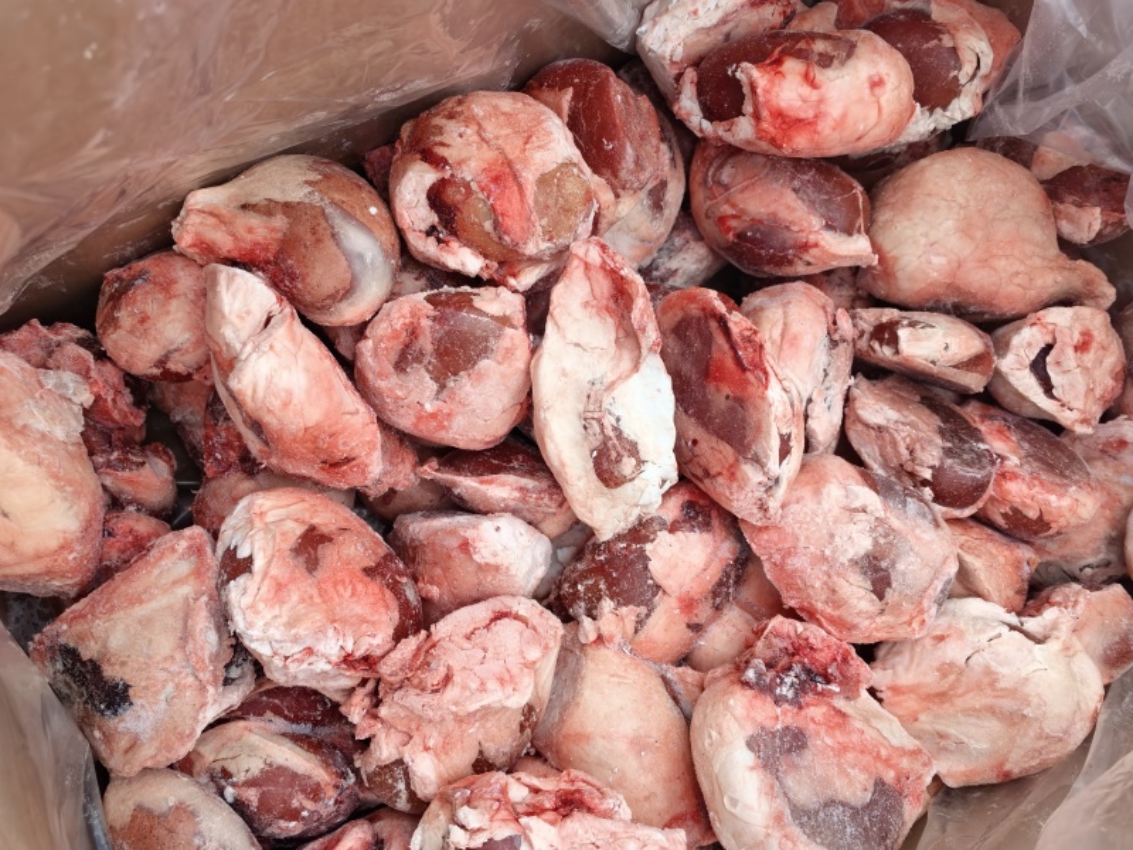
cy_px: 425
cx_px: 566
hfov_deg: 65.3
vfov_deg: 51.4
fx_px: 884
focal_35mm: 27
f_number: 2
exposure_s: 1/140
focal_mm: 5.75
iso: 50
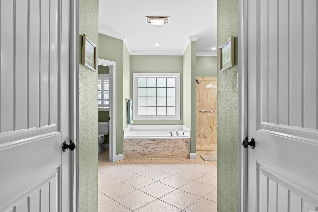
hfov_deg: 80.8
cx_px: 159
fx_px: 187
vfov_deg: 59.1
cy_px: 106
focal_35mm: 21
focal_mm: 14.1
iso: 320
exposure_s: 1/4
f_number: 8
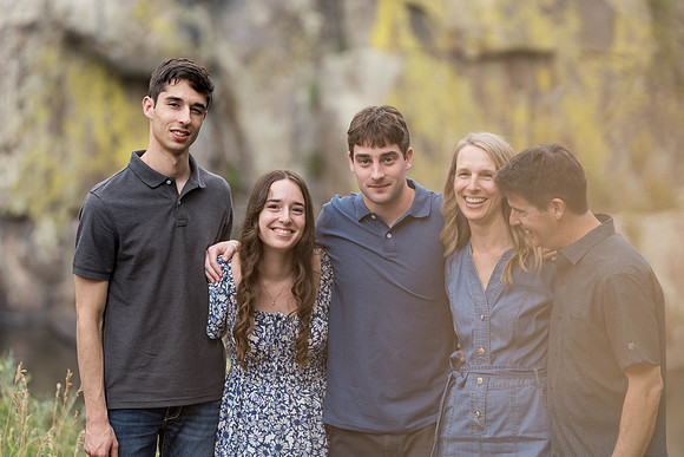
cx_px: 342
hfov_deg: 10.3
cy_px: 228
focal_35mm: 200
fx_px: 3801
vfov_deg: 6.9
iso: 500
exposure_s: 1/200
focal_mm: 200
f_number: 3.5
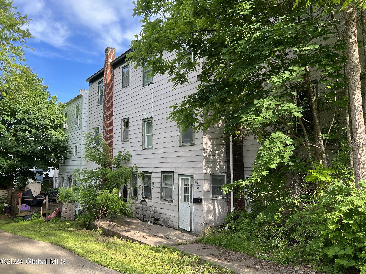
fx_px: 275
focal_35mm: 26
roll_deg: -0.7
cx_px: 183
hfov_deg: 67.3
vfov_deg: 53.1
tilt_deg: +6.3
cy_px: 137
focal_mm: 5.7
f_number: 1.5
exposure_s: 1/547
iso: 50
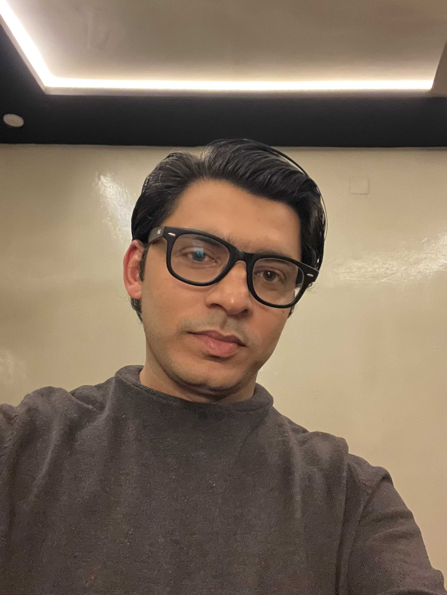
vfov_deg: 60.0
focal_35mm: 30
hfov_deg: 46.8
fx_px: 517
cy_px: 298
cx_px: 224
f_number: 2.2
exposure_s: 1/14
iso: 1250
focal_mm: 2.71
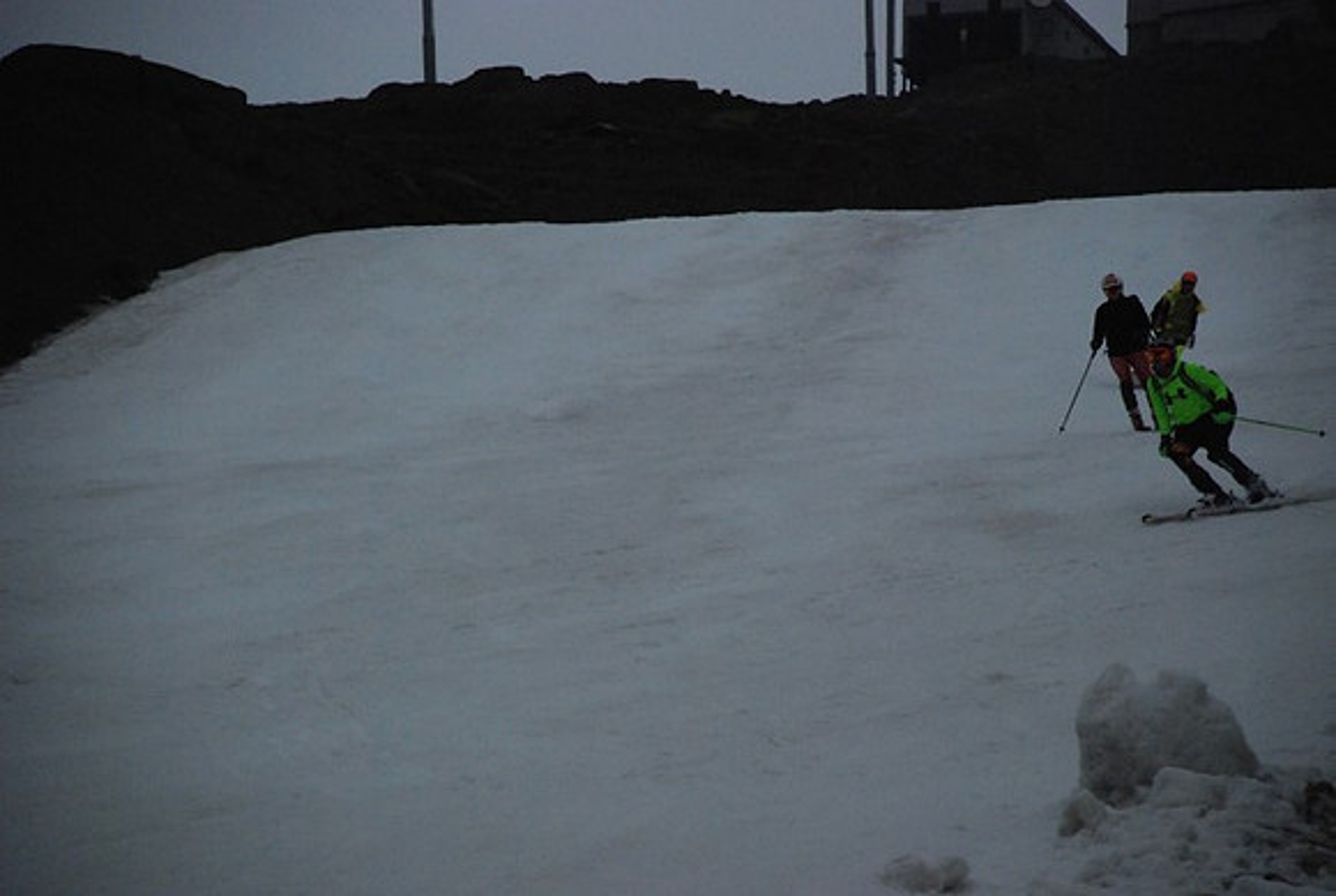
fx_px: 7528
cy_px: 448
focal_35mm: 202
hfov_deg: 10.1
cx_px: 668
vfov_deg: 6.8
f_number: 5.6
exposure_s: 1/1000
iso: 1600
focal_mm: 135
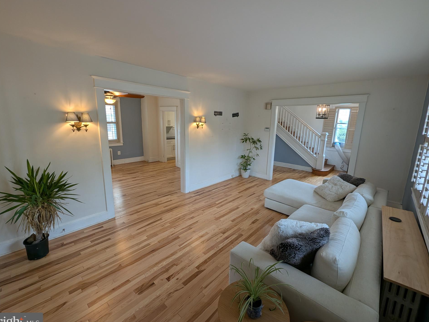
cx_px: 217
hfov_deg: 102.1
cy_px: 157
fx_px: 174
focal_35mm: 14
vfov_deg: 85.7
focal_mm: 1.95
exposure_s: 1/40
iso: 54
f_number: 2.2
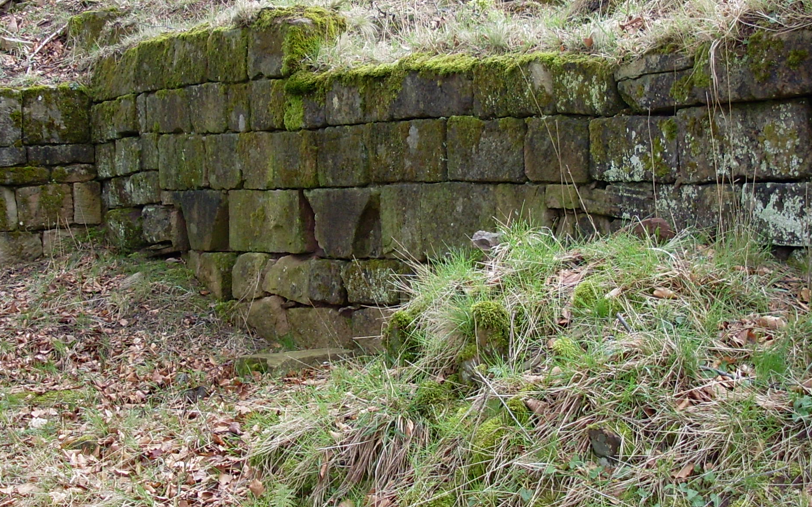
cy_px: 198
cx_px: 405
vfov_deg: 19.7
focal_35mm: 66
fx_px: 1461
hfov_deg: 31.1
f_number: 3
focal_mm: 6.3
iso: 80
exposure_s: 1/250
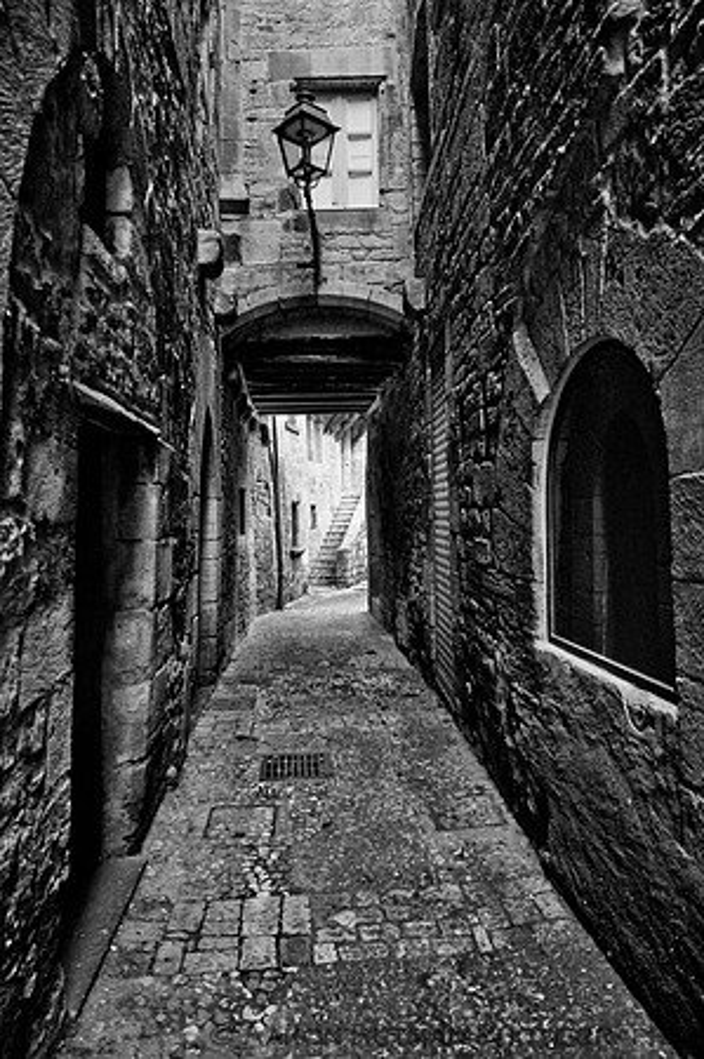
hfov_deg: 59.4
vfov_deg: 81.3
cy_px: 530
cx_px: 352
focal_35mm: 21
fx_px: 617
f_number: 4.8
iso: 200
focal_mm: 14
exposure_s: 1/10
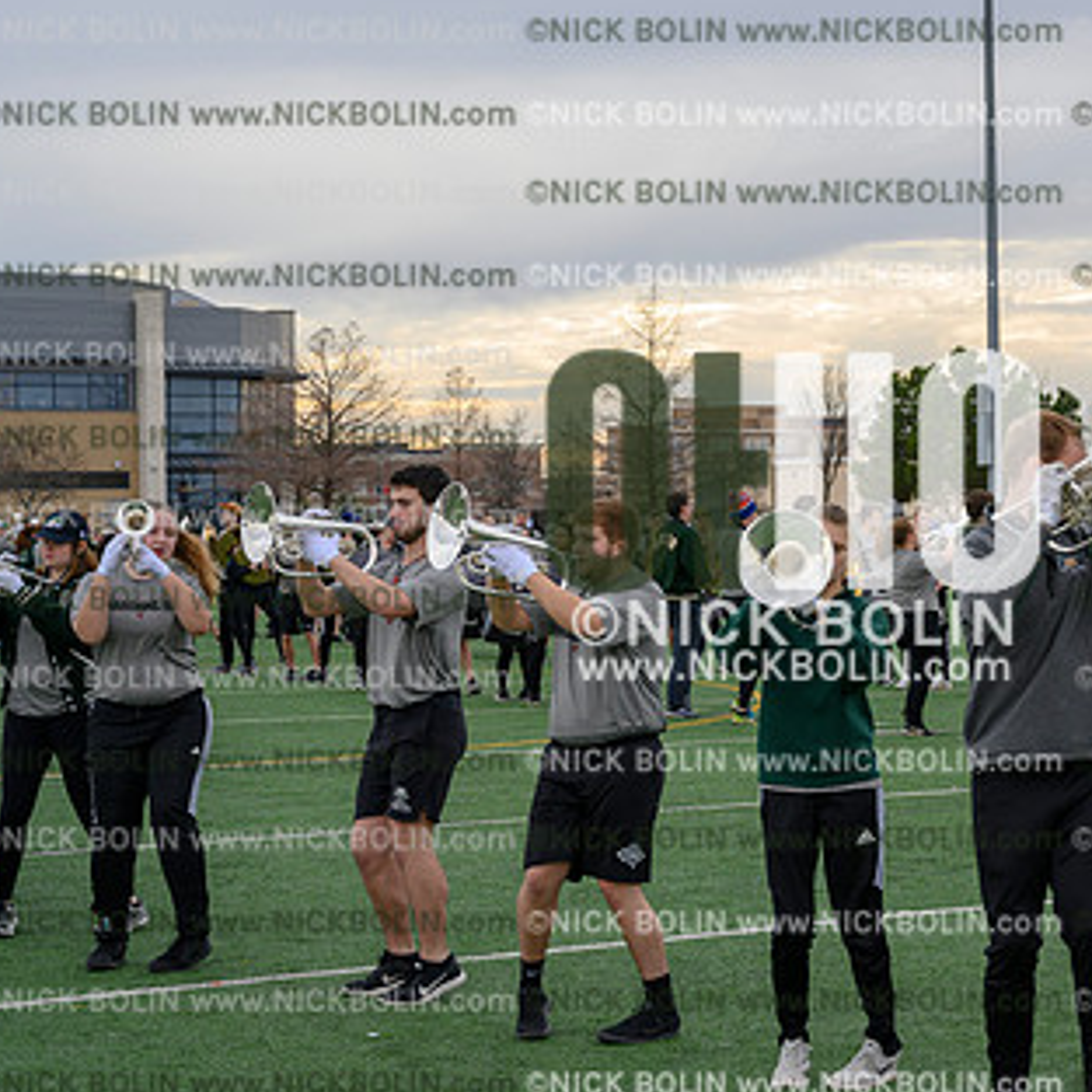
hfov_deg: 21.0
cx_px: 792
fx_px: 2927
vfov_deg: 21.1
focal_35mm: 82
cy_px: 518
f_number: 4
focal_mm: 52
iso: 200
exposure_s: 1/500
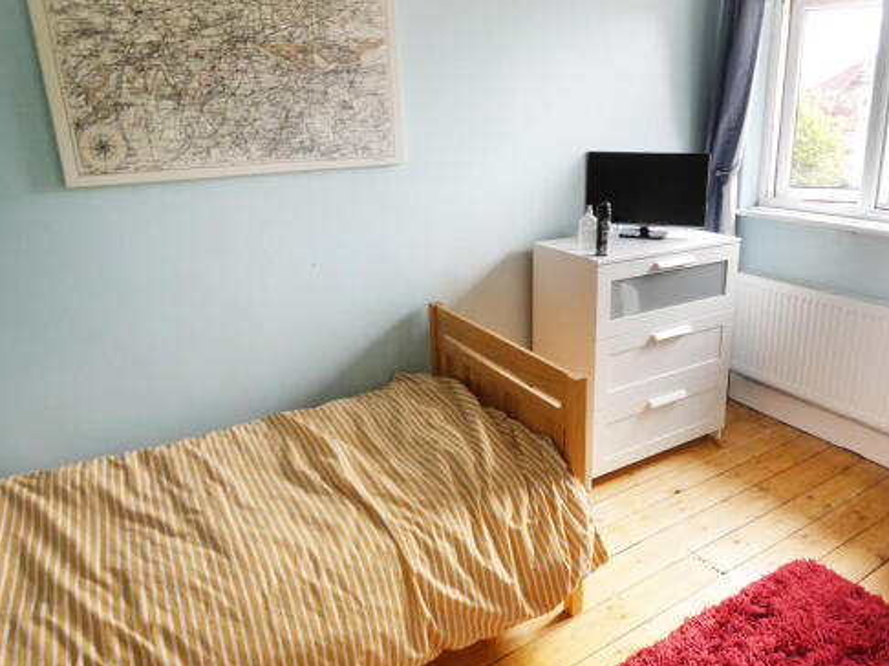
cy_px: 283
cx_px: 519
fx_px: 616
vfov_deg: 56.5
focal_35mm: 24
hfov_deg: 71.1
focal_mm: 3.6
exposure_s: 1/60
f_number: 2.8
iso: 100
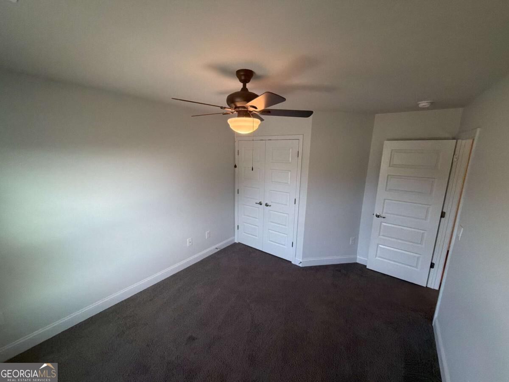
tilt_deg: -10.9
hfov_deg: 102.1
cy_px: 191
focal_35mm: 14
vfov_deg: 85.7
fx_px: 206
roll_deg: +0.2
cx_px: 254
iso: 320
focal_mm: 2.22
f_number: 2.2
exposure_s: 1/120
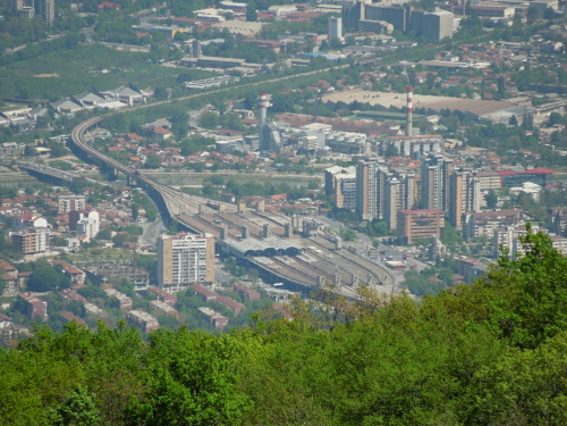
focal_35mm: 350
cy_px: 213
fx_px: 5733
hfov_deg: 5.7
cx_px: 284
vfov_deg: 4.2
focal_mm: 63
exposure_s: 1/500
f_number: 5.9
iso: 100
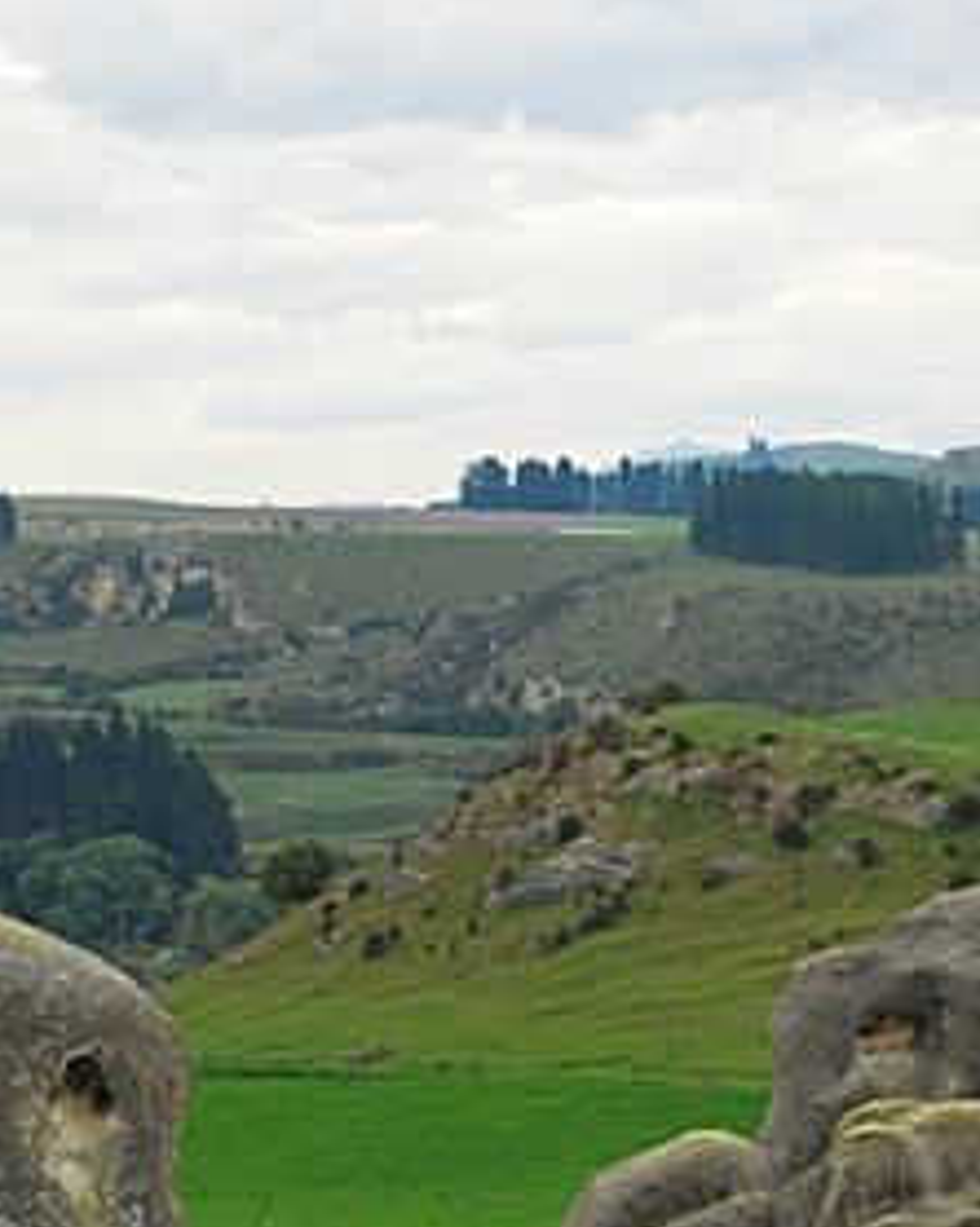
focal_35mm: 211
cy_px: 821
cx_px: 984
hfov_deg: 7.3
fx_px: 7658
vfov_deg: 9.2
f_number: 6.3
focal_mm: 52
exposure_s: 1/400
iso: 400
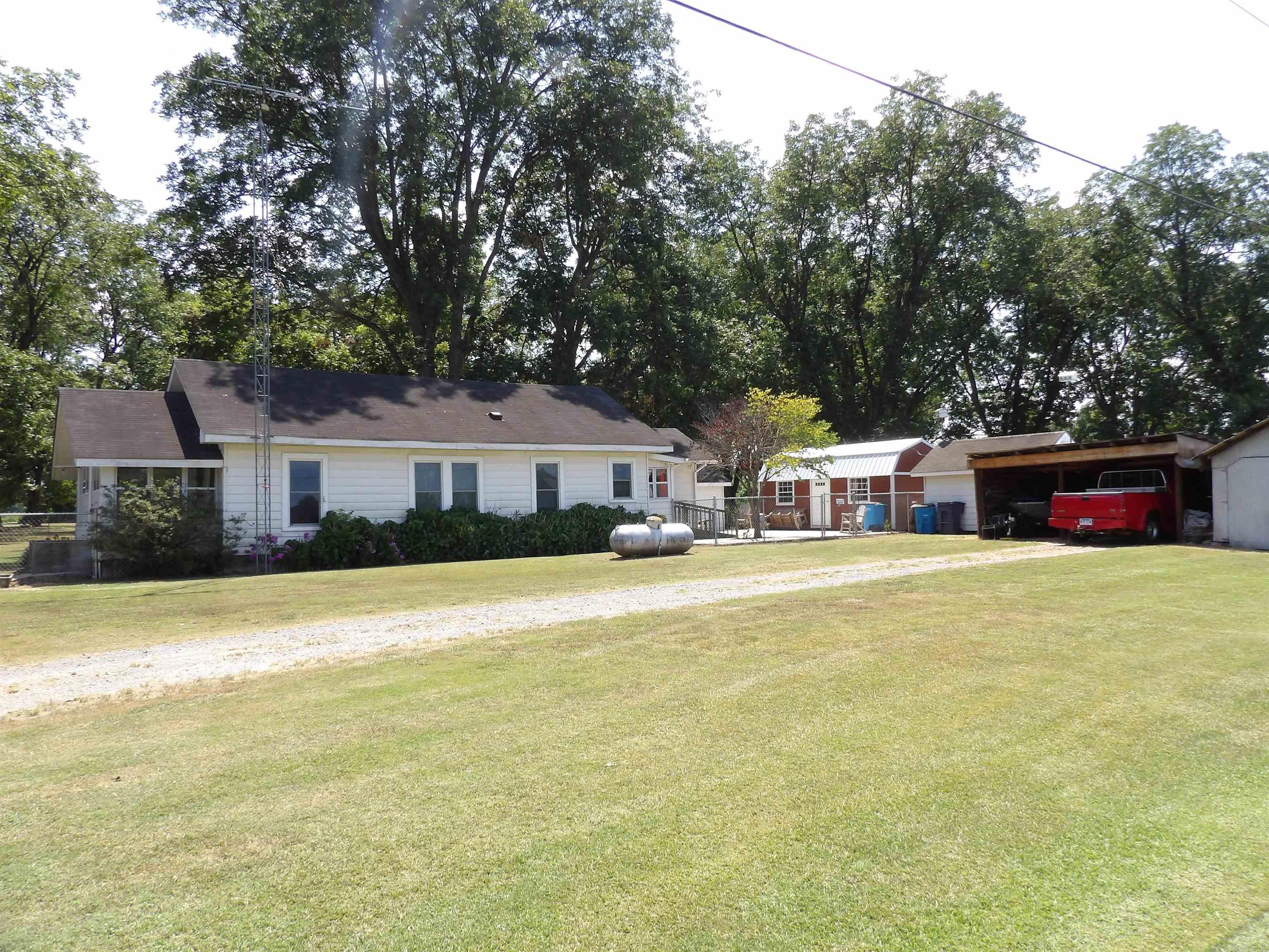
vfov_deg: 56.8
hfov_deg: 71.6
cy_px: 476
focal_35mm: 24
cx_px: 634
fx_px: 880
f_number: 5.6
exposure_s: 1/204
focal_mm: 4.3
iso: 100
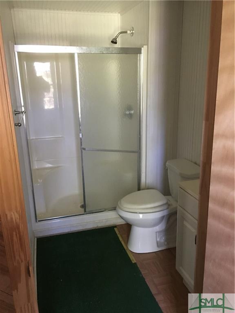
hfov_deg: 48.2
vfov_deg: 61.7
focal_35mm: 29
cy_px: 156
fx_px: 262
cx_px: 118
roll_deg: +1.6
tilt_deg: -16.0
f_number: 2.2
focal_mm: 4.15
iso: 125
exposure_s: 1/4
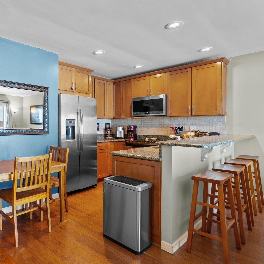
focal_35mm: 21
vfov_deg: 72.1
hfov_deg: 68.5
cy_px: 129
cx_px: 73
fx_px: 181
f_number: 4
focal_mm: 16
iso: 320
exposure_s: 1/4
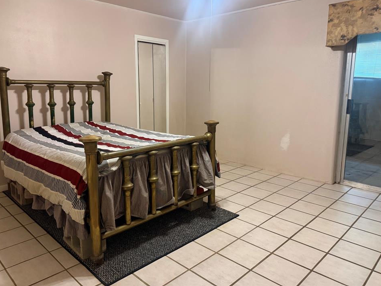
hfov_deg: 67.3
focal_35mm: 26
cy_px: 132
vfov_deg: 53.0
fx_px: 286
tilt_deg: -8.1
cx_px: 185
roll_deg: -1.0
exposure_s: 1/60
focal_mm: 6.76
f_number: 1.78
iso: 640
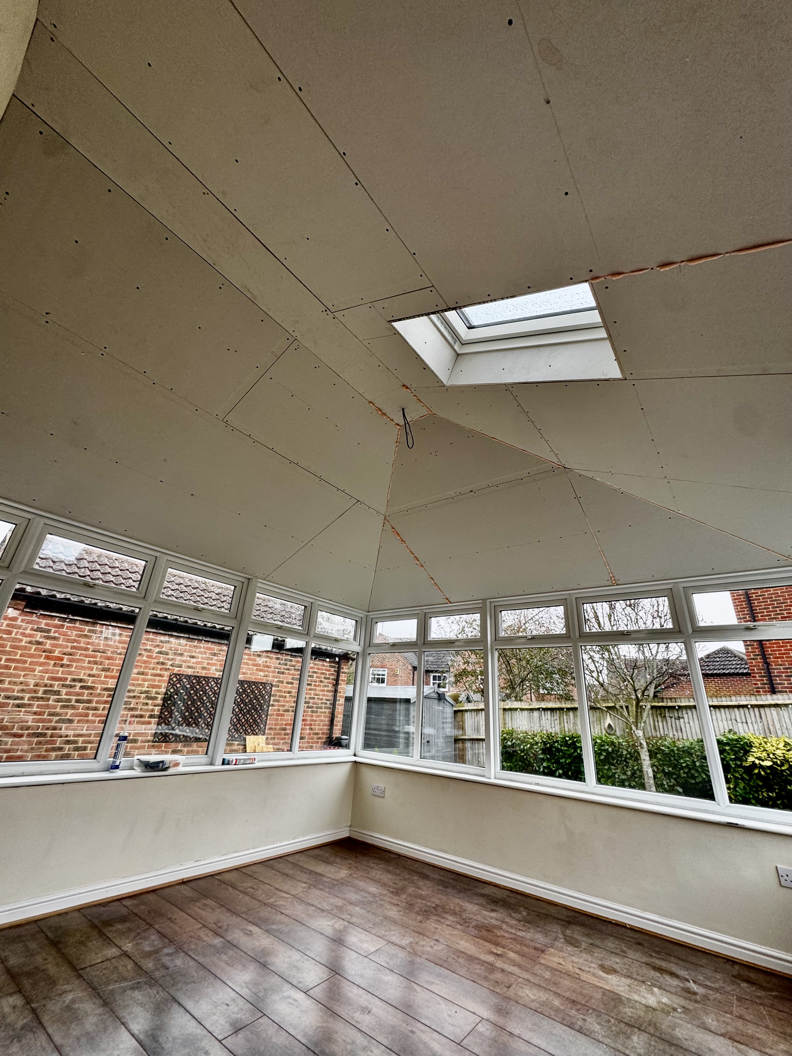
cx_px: 396
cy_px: 528
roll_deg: -4.2
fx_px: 427
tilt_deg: +24.0
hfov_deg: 85.7
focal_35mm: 14
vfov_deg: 102.1
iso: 50
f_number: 2.2
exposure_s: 1/99
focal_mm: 2.22
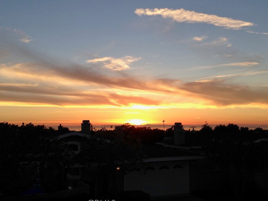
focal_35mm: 43
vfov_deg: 33.4
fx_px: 333
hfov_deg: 43.9
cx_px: 138
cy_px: 77
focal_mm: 4.12
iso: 50
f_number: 2.4
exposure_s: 1/437
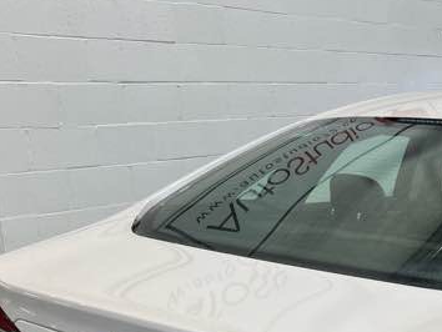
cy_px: 405
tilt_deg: -20.6
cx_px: 396
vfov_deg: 20.2
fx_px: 869
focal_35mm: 68
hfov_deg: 27.5
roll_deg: -0.7
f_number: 1.5
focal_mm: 5.7
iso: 50
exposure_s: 1/120
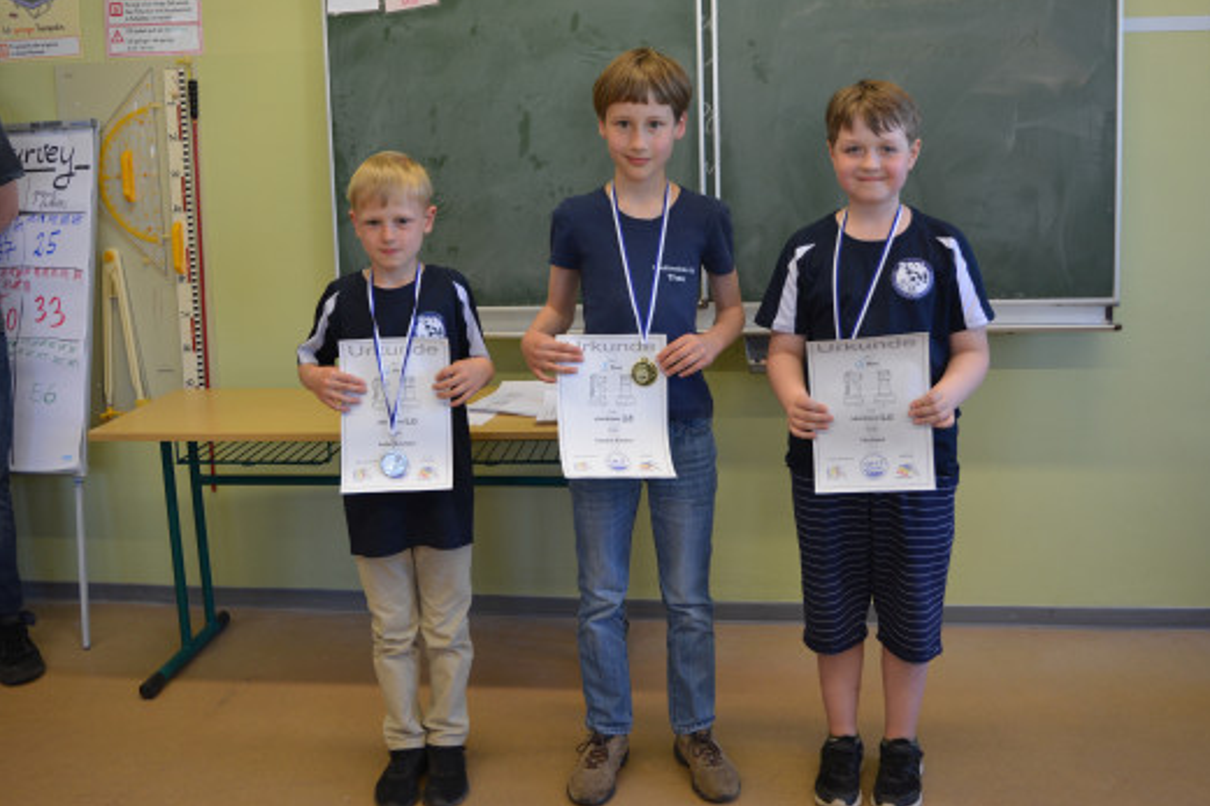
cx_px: 602
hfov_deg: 50.7
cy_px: 344
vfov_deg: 35.0
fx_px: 1277
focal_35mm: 38
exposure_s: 1/80
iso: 400
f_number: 4.5
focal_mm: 22
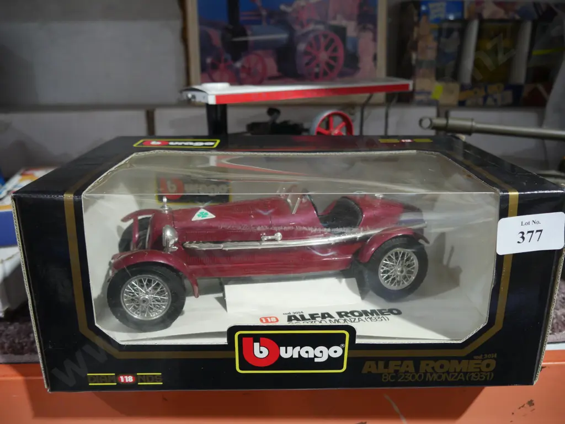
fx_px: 457
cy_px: 212
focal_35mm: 28
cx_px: 282
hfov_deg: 63.4
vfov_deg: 49.8
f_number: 3.5
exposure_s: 1/60
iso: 800
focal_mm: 14
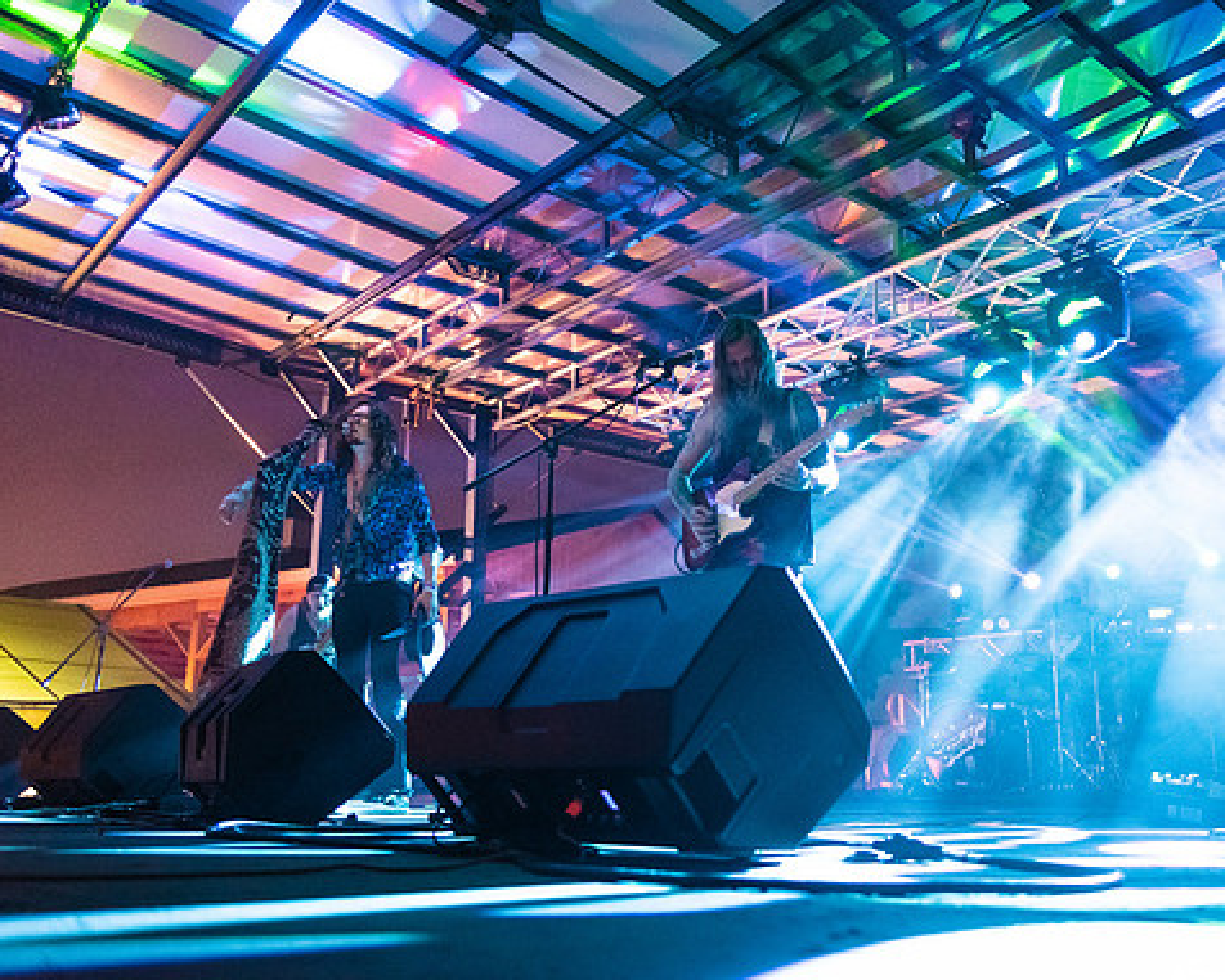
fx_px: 1160
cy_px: 490
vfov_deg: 45.8
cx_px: 700
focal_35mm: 32
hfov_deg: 55.4
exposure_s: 1/50
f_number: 2.8
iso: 6400
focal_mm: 28
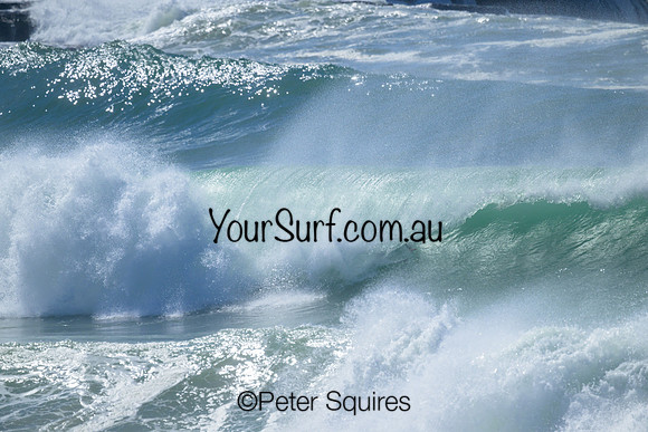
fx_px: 20164
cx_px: 324
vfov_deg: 1.2
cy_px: 216
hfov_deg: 1.8
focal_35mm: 1120
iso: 400
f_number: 10
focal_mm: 1120
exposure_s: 1/3200
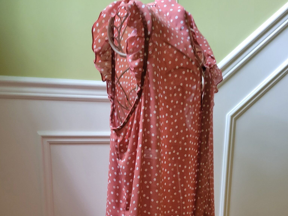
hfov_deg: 52.6
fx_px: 291
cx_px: 145
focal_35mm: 35
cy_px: 181
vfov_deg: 38.7
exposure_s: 1/40
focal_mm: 5.4
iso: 400
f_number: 1.8
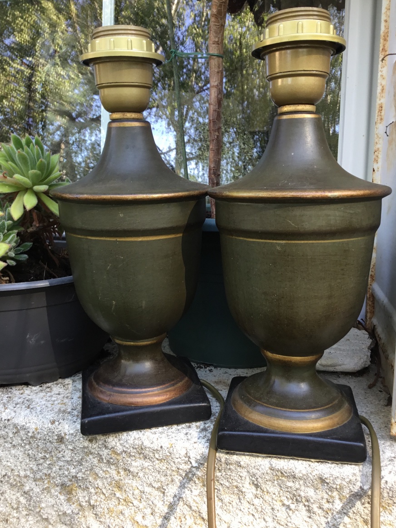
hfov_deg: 44.2
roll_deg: -0.6
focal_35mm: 32
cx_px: 197
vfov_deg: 56.8
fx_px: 488
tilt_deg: -7.5
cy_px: 270
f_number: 2.4
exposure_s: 1/50
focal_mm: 3.3
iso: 32
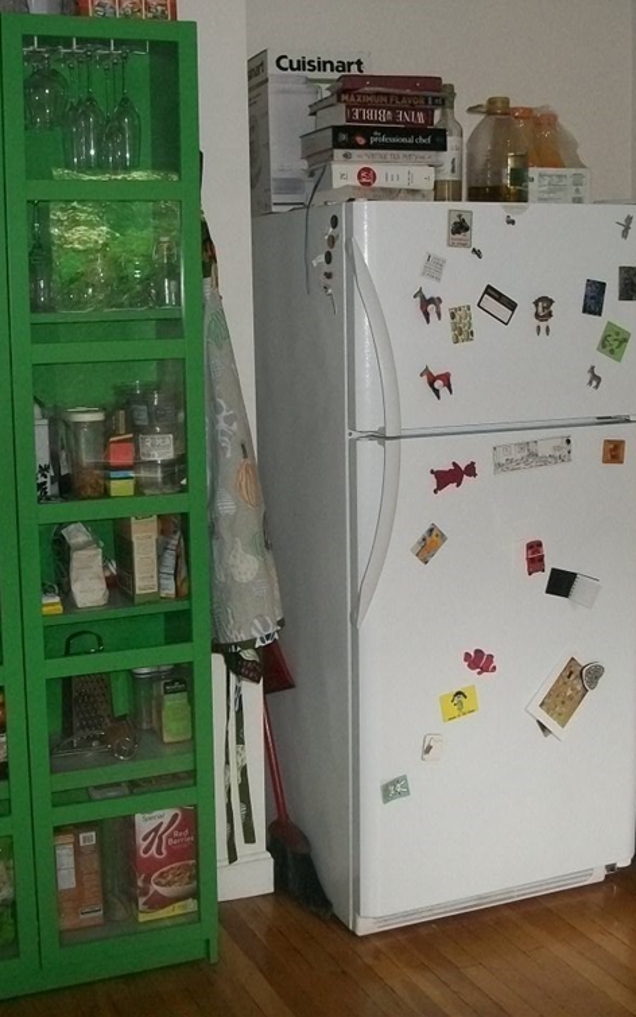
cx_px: 260
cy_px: 501
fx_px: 1275
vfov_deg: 43.5
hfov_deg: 27.9
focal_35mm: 46
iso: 200
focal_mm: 5.7
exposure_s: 1/125
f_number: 2.9
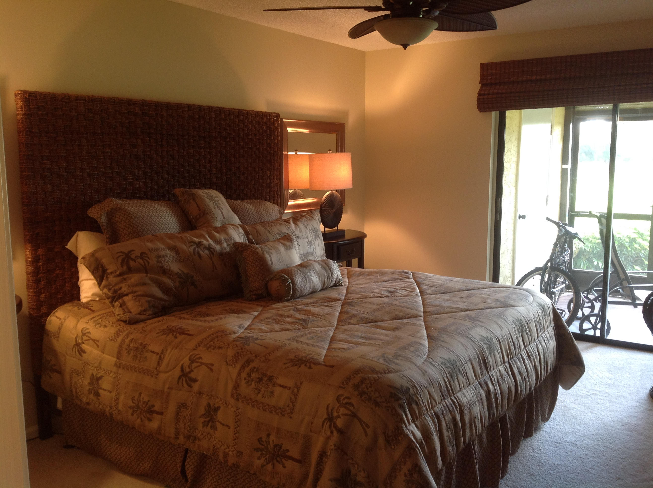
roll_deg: -1.6
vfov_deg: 40.6
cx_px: 326
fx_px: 659
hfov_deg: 52.7
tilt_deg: -4.6
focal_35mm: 35
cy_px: 244
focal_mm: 4.28
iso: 80
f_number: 2.4
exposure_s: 1/15
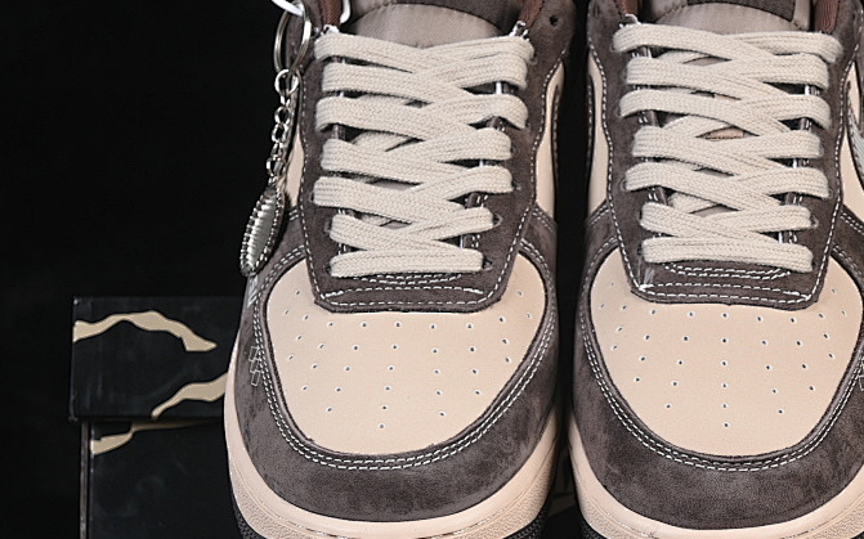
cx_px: 564
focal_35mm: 123
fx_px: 2896
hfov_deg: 16.9
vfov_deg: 10.6
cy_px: 313
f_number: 6.3
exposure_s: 1/80
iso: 160
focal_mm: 50
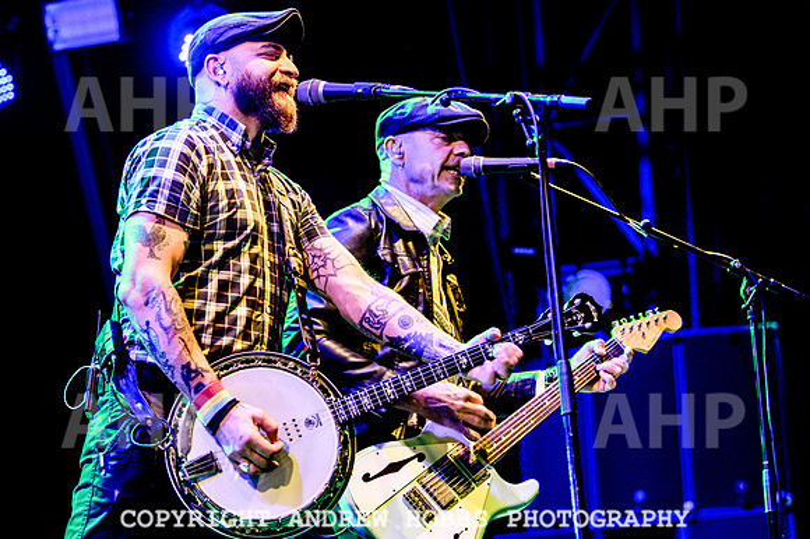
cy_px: 219
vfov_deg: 12.3
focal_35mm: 111
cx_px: 350
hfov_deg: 18.4
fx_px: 2505
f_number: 3.2
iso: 1000
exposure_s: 1/60
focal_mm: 82
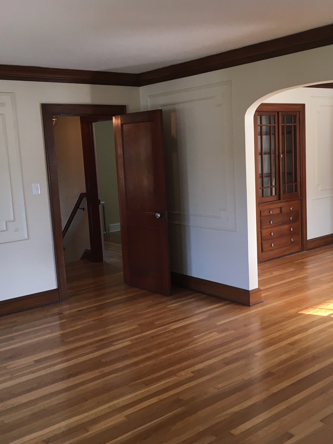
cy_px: 221
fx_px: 500
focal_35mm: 39
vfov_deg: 47.9
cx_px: 185
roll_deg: +1.8
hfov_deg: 36.8
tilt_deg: -8.9
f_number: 2.2
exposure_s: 1/30
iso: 25
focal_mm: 4.15
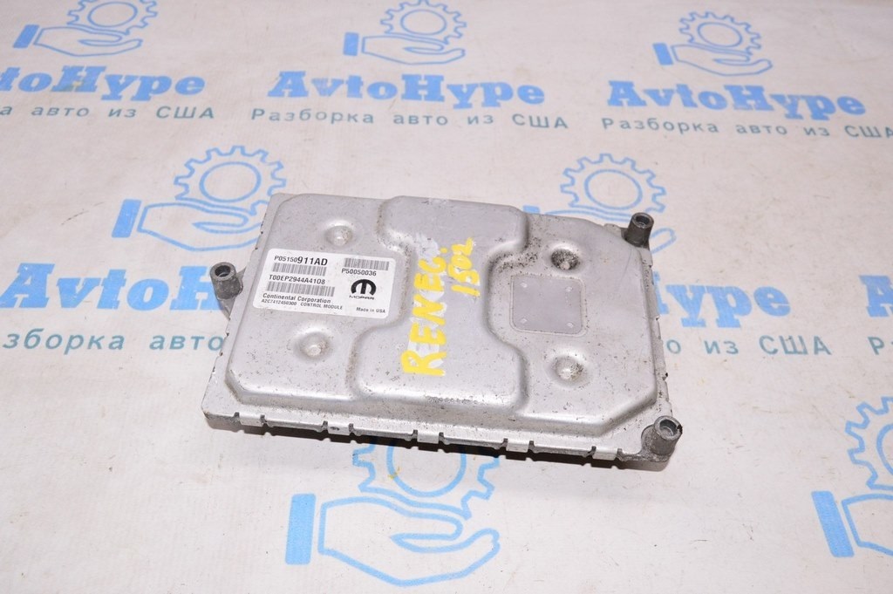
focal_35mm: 30
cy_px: 297
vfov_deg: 43.5
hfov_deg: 62.0
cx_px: 446
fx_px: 744
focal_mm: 20
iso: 1600
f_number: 8
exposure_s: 1/160
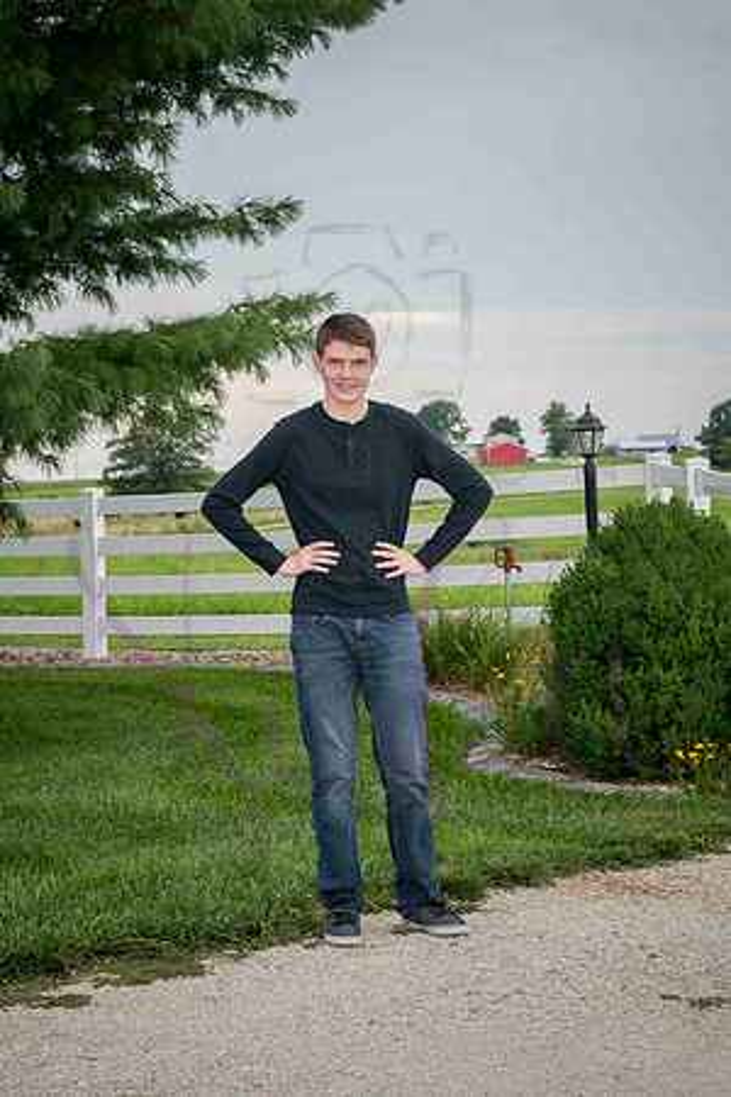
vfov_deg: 25.4
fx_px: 2436
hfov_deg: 17.1
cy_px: 548
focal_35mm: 80
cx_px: 366
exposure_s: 1/320
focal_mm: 80
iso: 640
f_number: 11
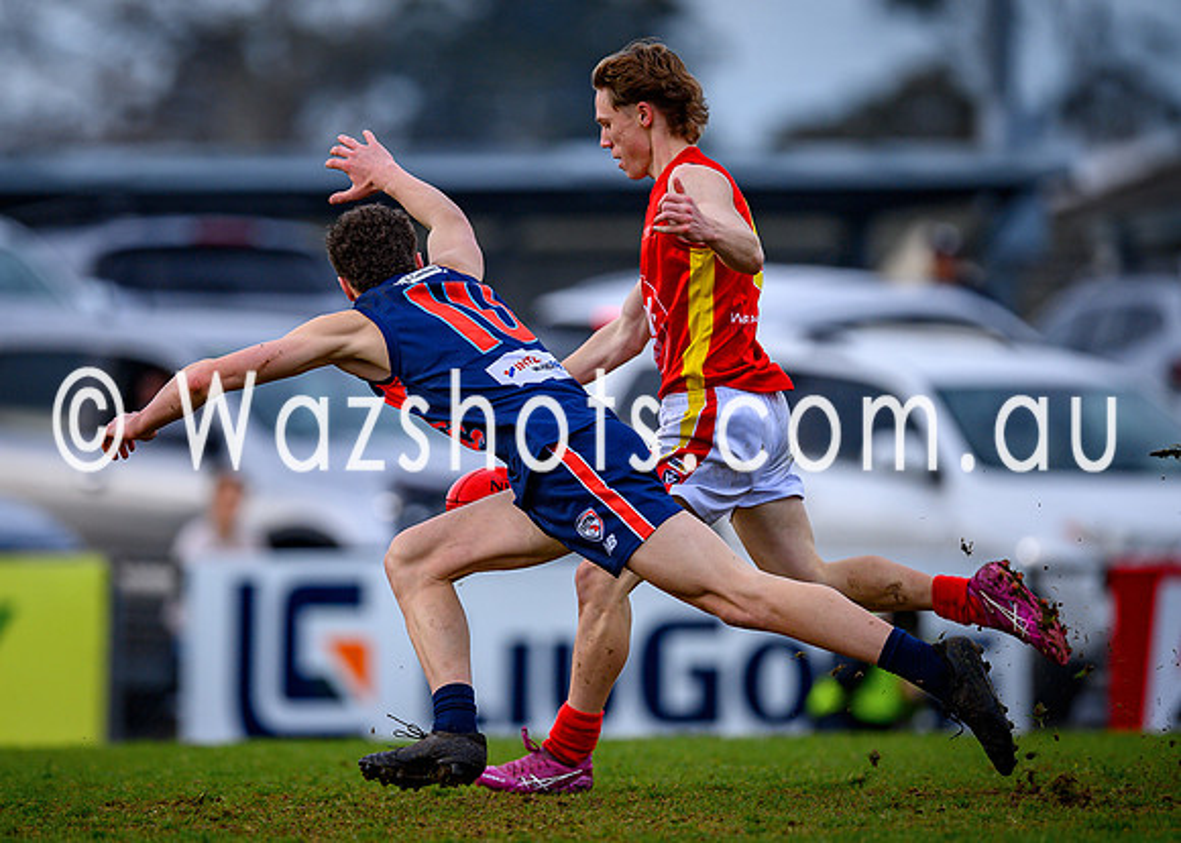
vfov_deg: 2.1
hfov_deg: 3.0
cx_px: 463
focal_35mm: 683
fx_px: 22888
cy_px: 443
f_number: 4
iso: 360
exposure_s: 1/1600
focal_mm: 500
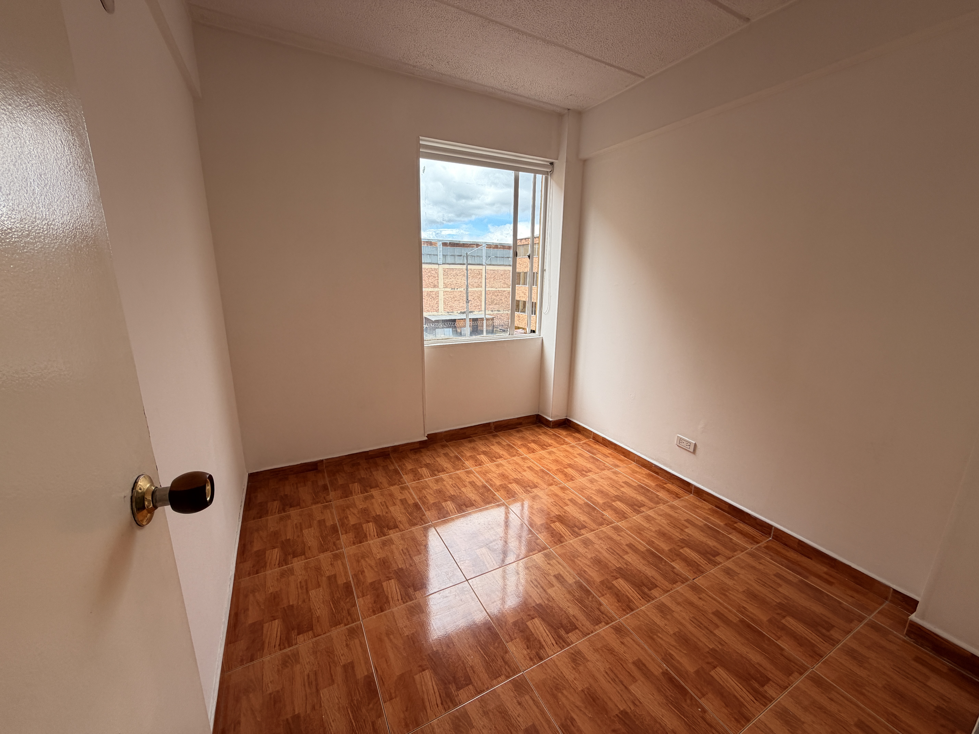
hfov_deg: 102.1
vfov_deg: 85.7
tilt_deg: -13.2
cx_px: 490
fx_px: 396
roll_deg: -0.9
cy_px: 367
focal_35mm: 14
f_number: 2.2
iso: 50
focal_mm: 2.22
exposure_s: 1/228
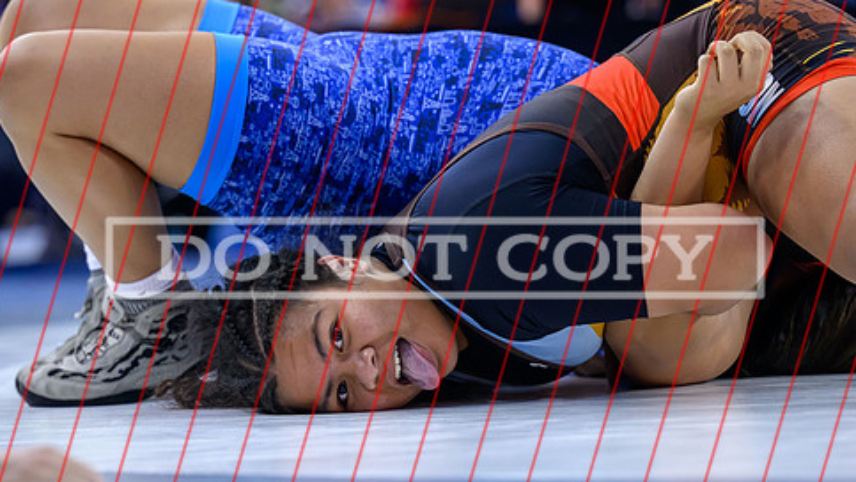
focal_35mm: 193
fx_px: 4382
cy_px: 384
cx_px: 293
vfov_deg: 6.3
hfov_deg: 11.1
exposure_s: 1/800
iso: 3200
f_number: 2.8
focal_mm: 115
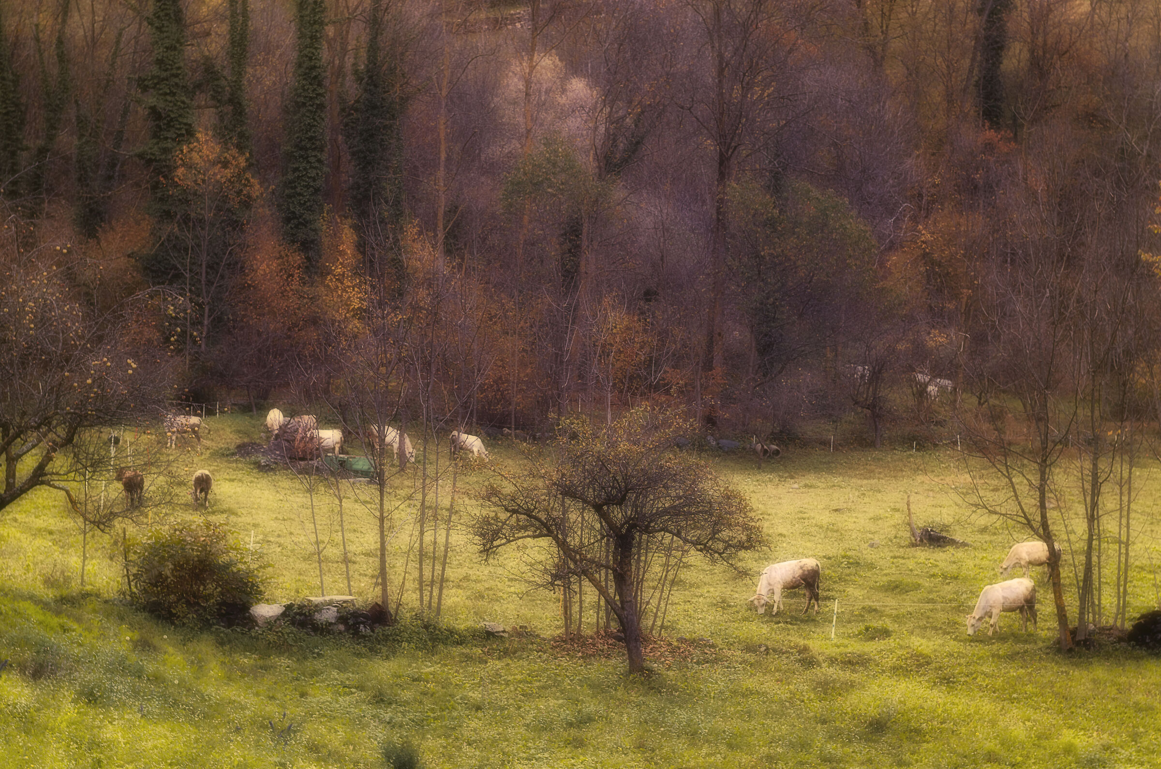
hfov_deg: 24.8
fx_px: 2639
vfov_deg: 16.6
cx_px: 580
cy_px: 384
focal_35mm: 82
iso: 200
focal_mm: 55
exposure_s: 1/50
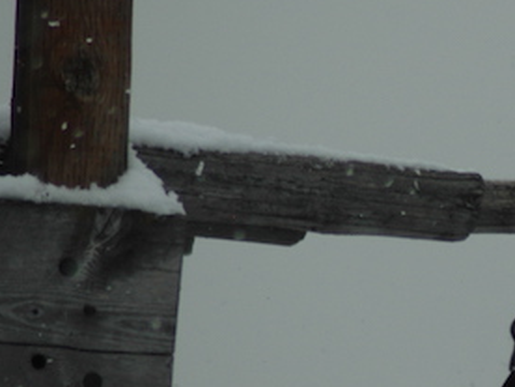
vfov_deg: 1.3
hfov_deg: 1.7
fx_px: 17689
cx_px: 549
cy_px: 190
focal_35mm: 1189
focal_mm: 300
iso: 200
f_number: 5.6
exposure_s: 1/640
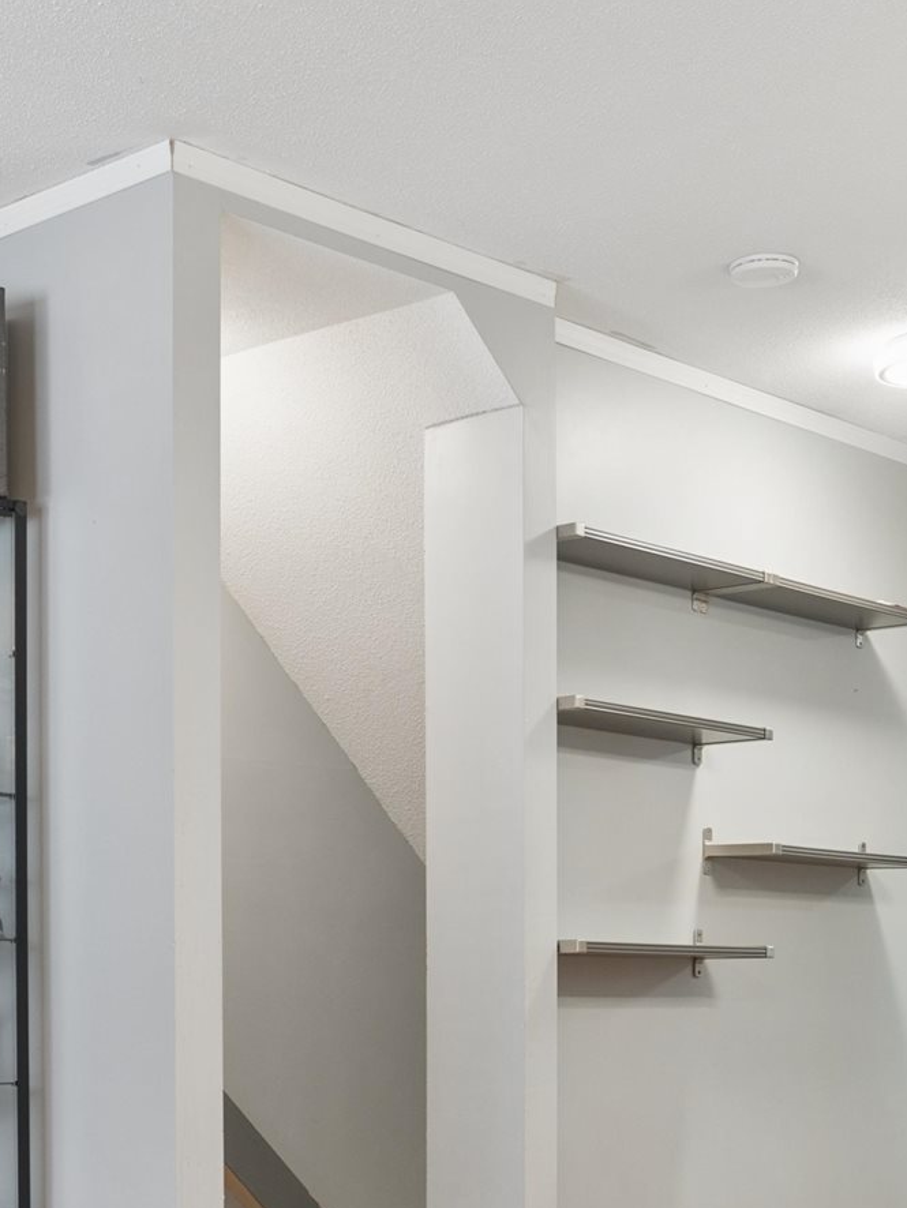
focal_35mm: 60
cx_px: 196
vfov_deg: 31.2
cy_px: 998
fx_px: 2095
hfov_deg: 24.1
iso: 320
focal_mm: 18
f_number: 8
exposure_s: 1/4
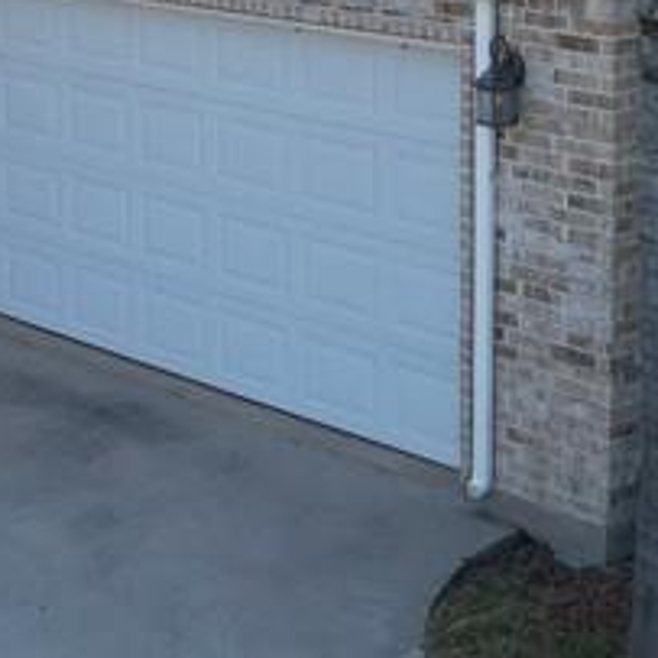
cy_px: 36
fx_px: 2301
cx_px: -327
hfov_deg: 15.1
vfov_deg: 16.0
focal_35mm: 107
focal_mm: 6.72
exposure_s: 1/1250
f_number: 1.7
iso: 150
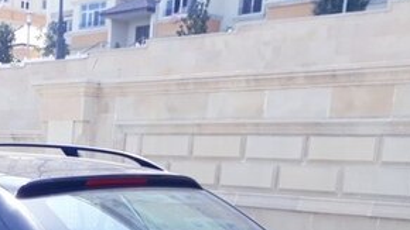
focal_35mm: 67
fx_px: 728
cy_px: 318
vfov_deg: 16.7
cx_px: -21
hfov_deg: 29.0
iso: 40
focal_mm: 3.6
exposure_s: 1/413
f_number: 1.9
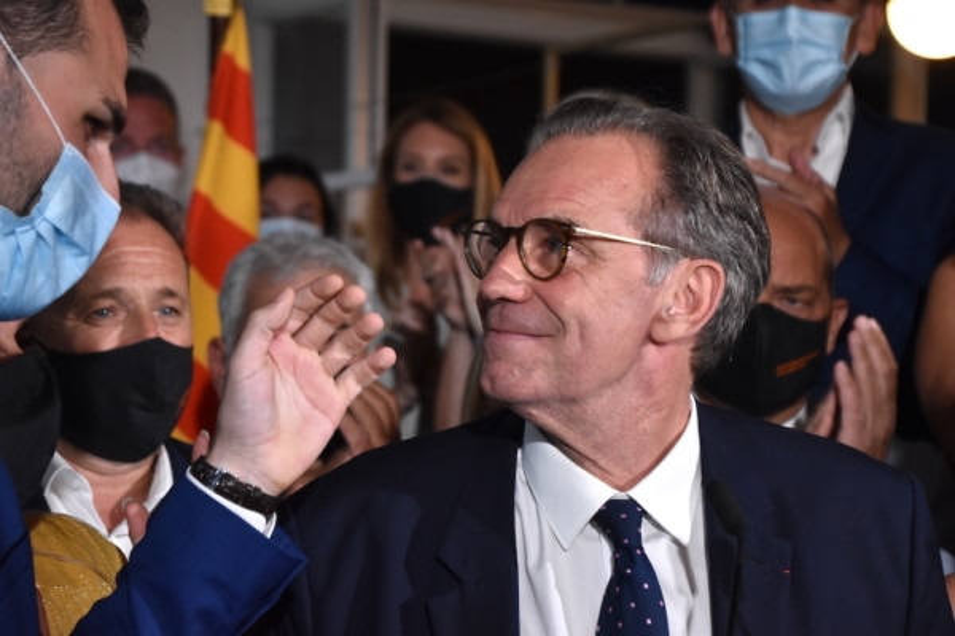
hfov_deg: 18.2
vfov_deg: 12.2
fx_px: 2984
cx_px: 478
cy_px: 318
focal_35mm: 112
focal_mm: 75
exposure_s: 1/500
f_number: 5.6
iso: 1600
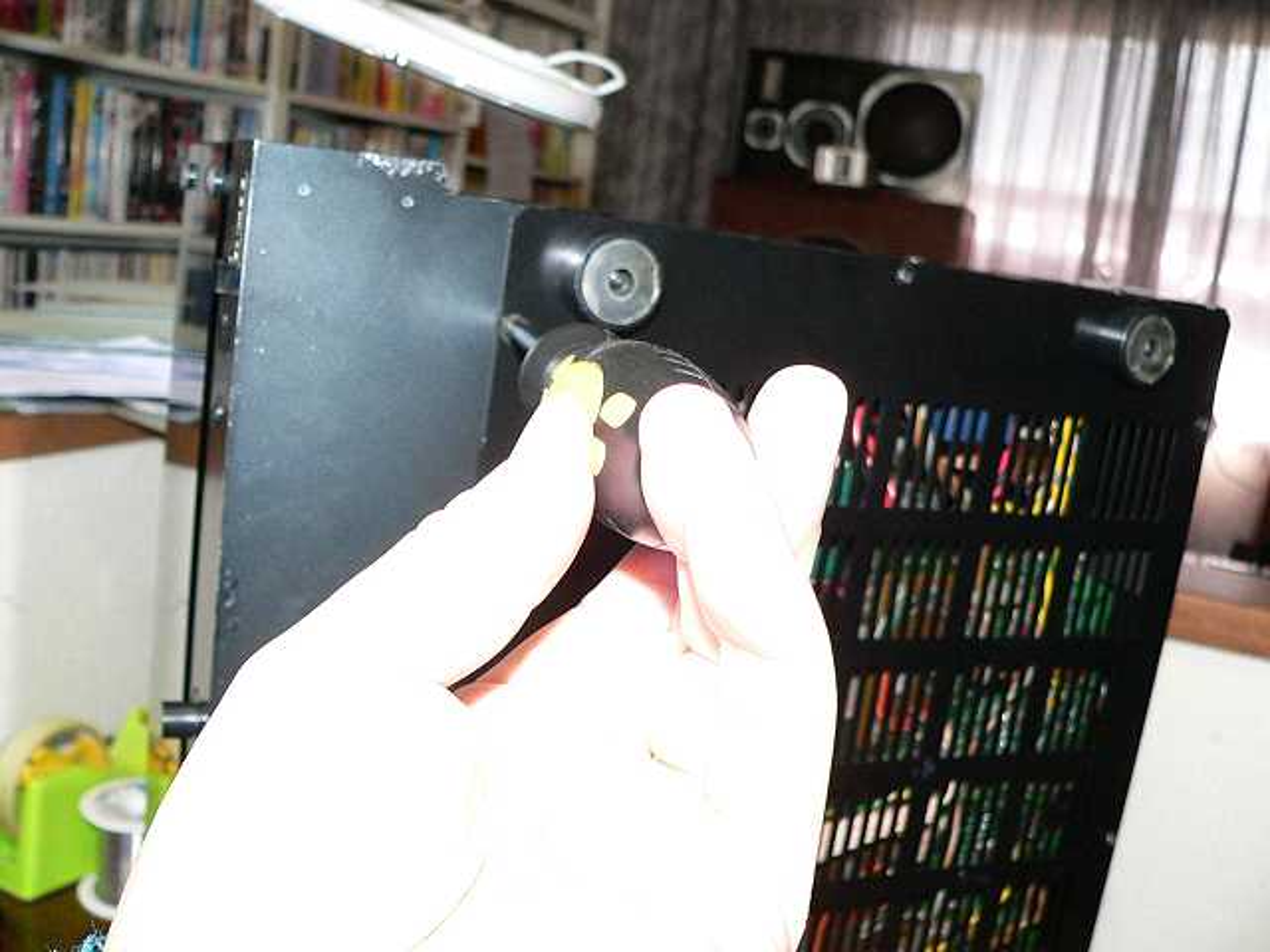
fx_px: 1321
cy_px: 476
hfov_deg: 51.4
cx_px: 635
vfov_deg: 39.7
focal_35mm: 36
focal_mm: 6
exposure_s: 1/60
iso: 400
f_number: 2.8
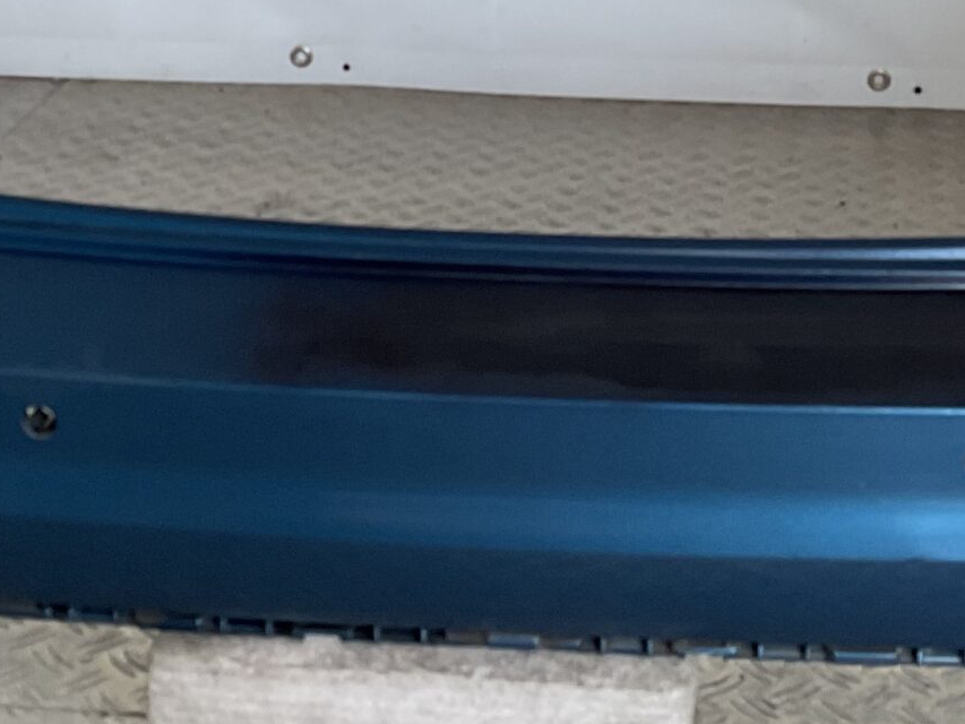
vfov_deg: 16.5
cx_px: 604
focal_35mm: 87
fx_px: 2426
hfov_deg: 22.4
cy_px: -63
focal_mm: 3
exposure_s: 1/100
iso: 32
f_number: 1.8
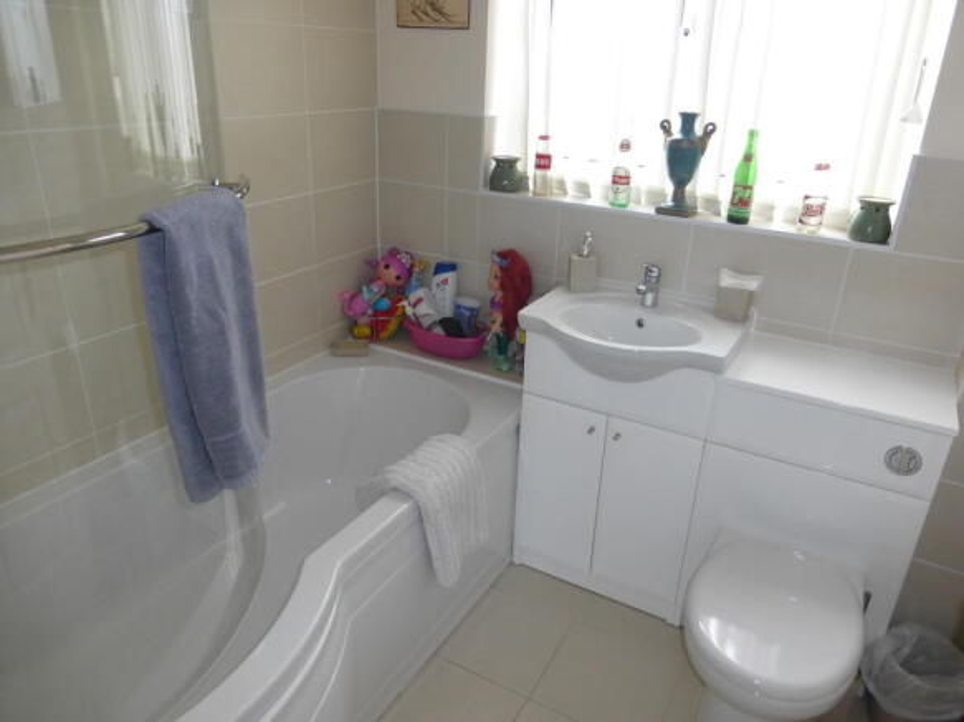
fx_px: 668
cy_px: 361
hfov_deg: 71.6
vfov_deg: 56.8
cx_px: 482
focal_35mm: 24
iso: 200
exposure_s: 1/60
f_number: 3.3
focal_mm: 4.3
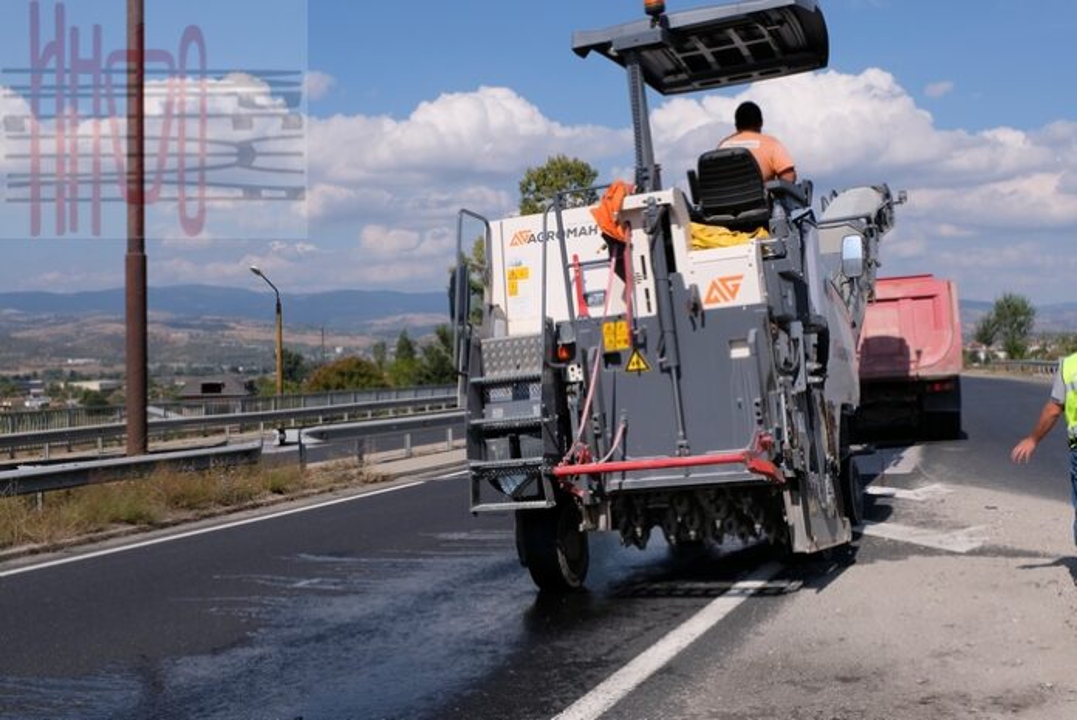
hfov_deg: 46.4
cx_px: 538
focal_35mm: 42
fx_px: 1257
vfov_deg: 31.9
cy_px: 360
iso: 400
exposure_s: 1/420
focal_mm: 28.2
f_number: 13
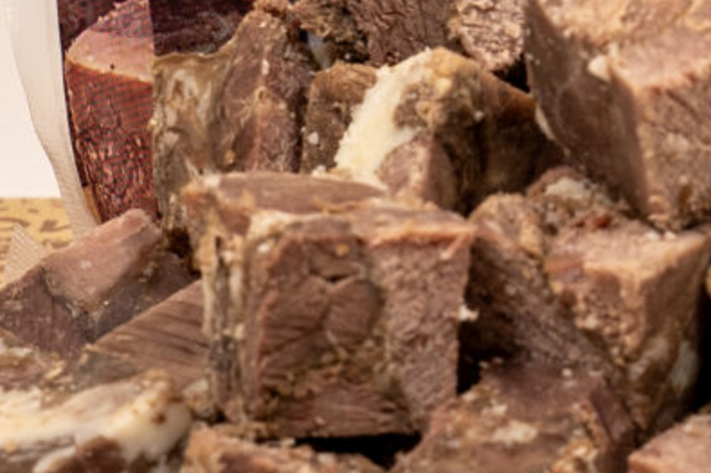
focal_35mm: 203
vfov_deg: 6.7
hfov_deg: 9.9
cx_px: 988
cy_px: -283
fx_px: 4006
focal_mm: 31.3
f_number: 8
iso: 200
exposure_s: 1/100
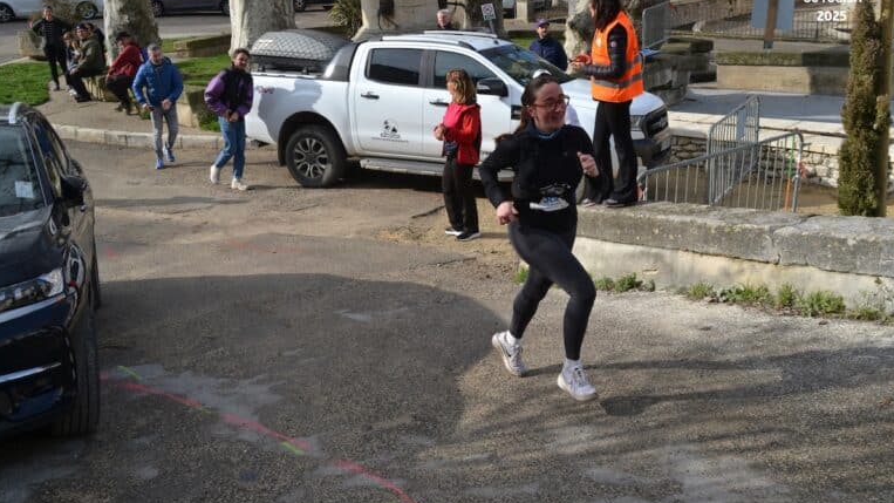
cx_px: 445
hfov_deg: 51.0
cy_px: 216
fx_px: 937
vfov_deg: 30.0
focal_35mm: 40
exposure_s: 1/1600
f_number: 6.3
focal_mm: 25
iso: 400
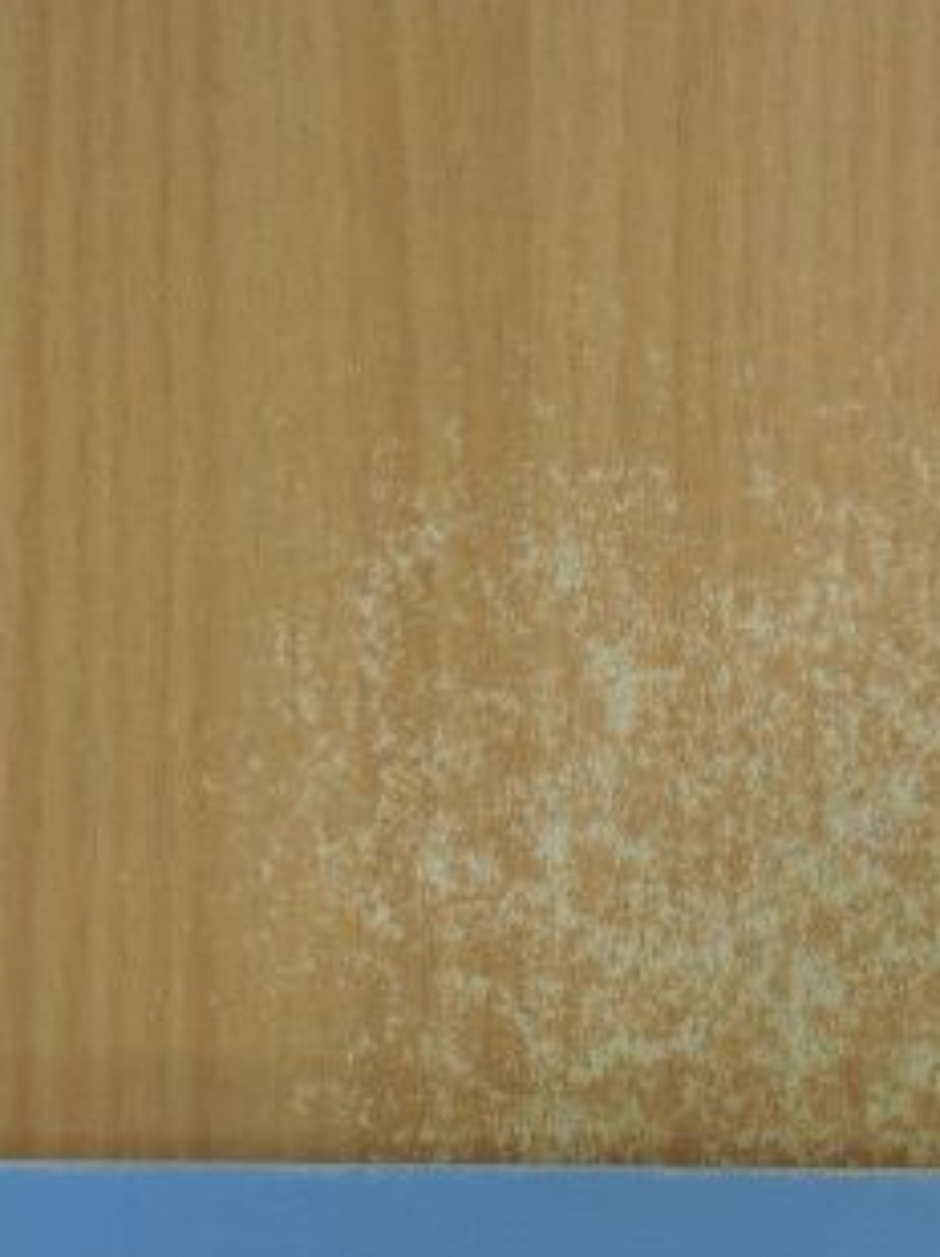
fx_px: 3372
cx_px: 664
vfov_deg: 20.6
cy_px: 1184
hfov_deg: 15.8
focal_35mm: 93
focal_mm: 8.1
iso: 400
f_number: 4
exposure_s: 1/30
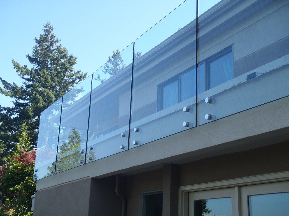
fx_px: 409
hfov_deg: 38.9
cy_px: 108
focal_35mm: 49
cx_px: 144
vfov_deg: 29.7
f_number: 4.9
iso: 80
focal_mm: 8.8
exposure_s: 1/160
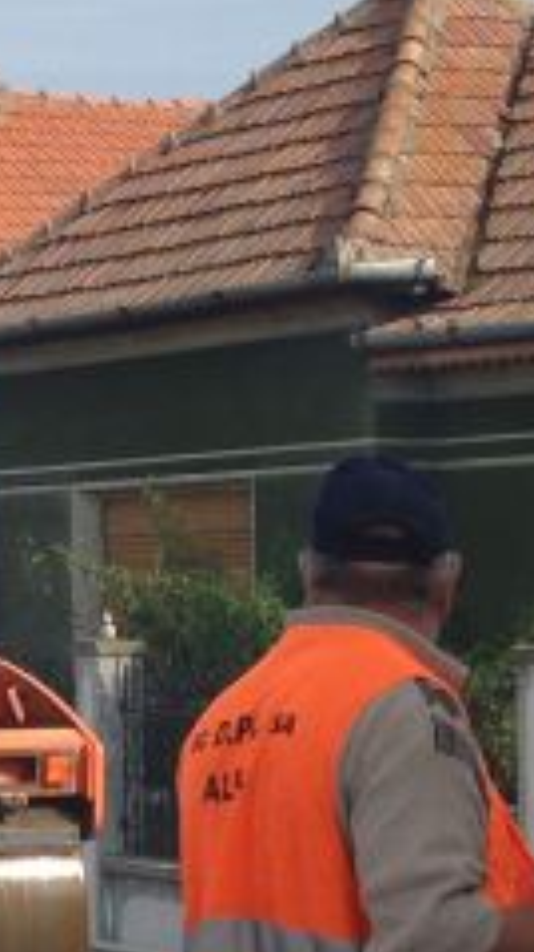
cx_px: 32
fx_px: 3886
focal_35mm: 154
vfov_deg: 13.9
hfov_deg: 7.8
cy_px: 729
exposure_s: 1/1153
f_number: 2.4
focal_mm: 4.12
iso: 50
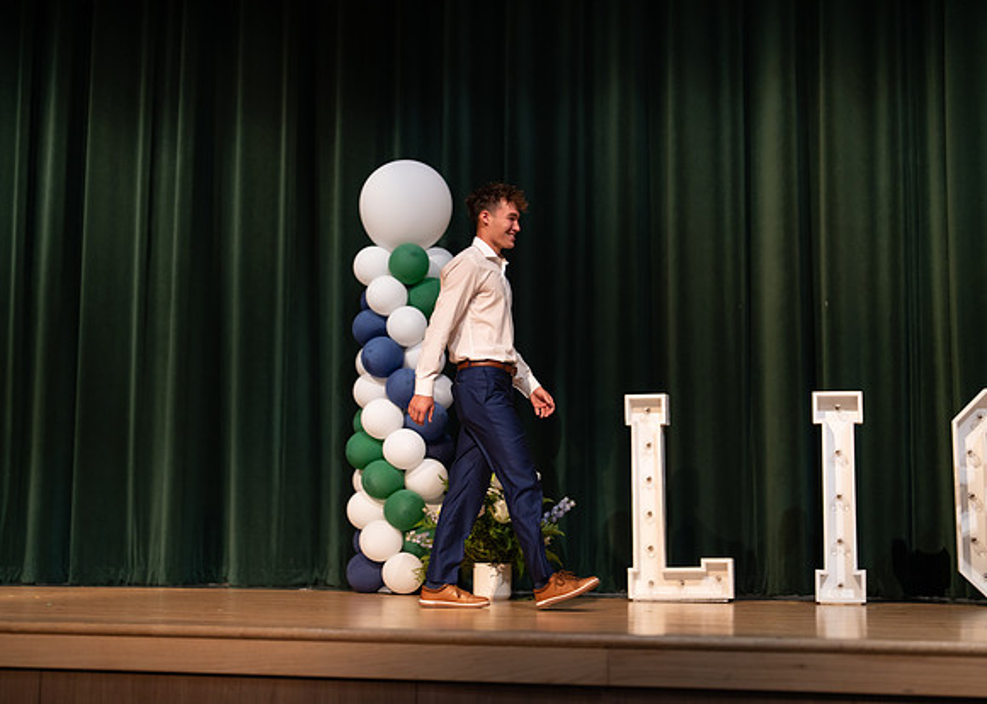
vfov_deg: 25.7
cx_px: 494
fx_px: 1541
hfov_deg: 35.5
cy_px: 352
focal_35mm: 55
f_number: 1.2
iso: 500
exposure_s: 1/320
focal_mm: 50
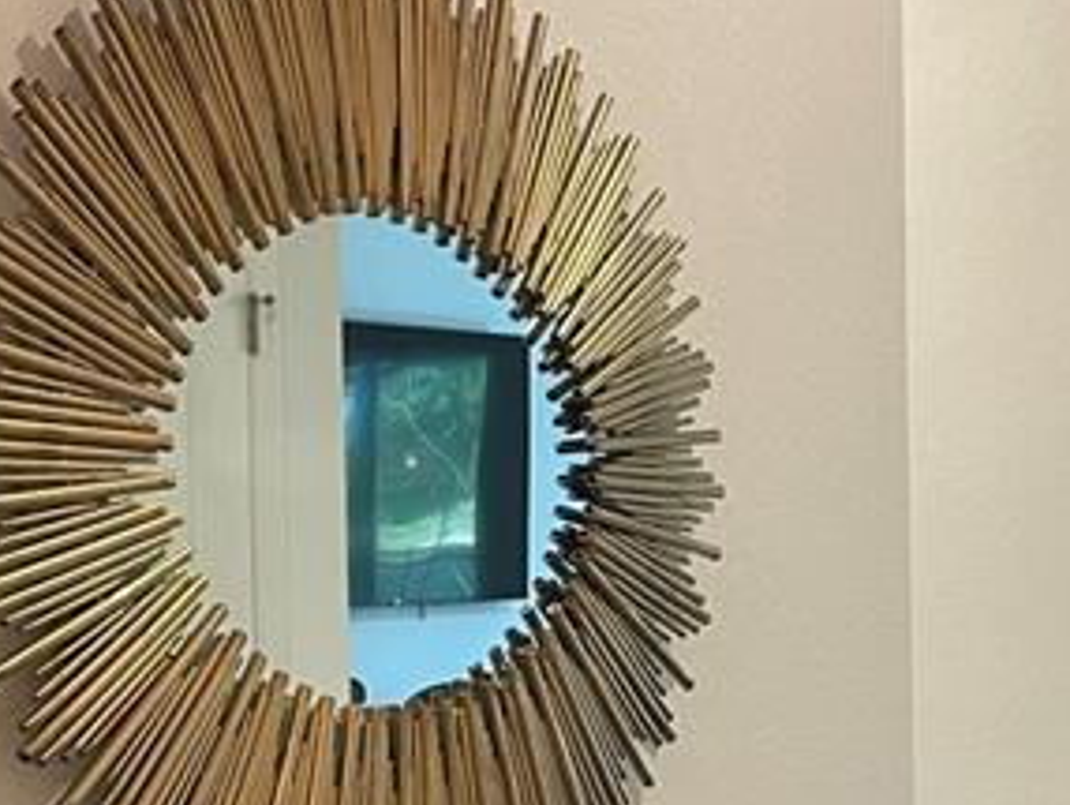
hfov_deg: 21.0
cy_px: 816
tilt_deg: -4.8
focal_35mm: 93
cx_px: 666
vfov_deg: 15.6
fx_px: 2877
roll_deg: +1.5
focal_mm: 4.2
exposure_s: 1/60
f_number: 1.6
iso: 80
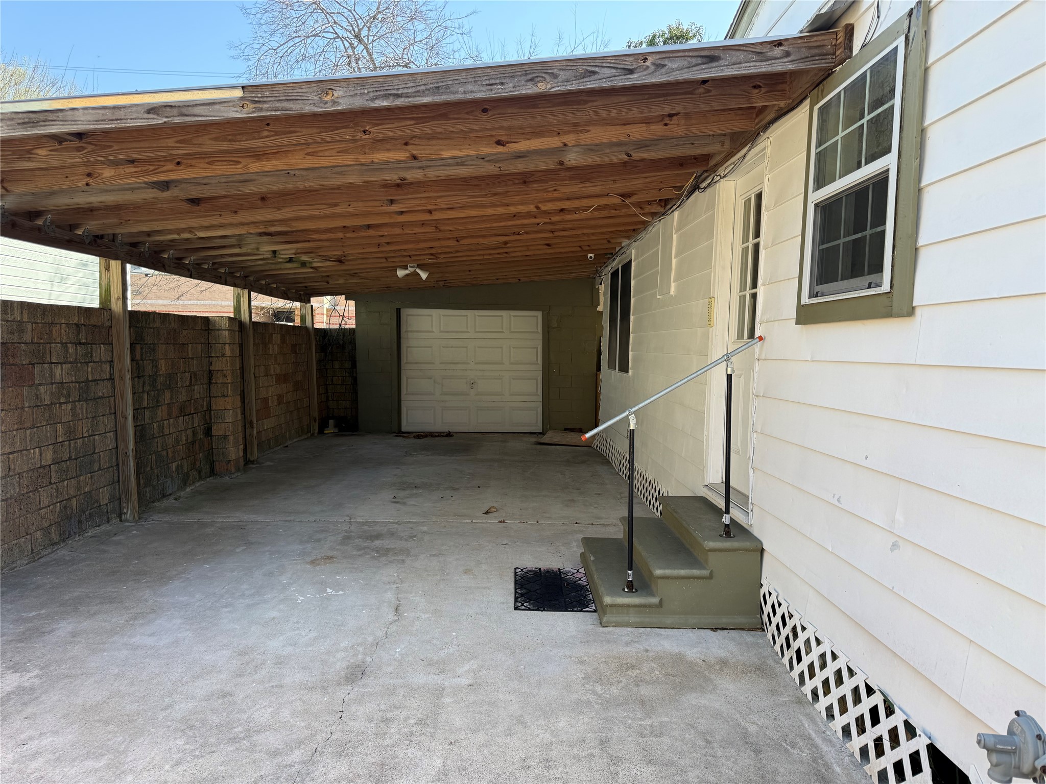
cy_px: 392
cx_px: 523
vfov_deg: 56.8
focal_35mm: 24
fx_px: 725
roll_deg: +1.1
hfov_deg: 71.6
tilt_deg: -1.4
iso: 80
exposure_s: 1/627
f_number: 1.78
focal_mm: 6.76
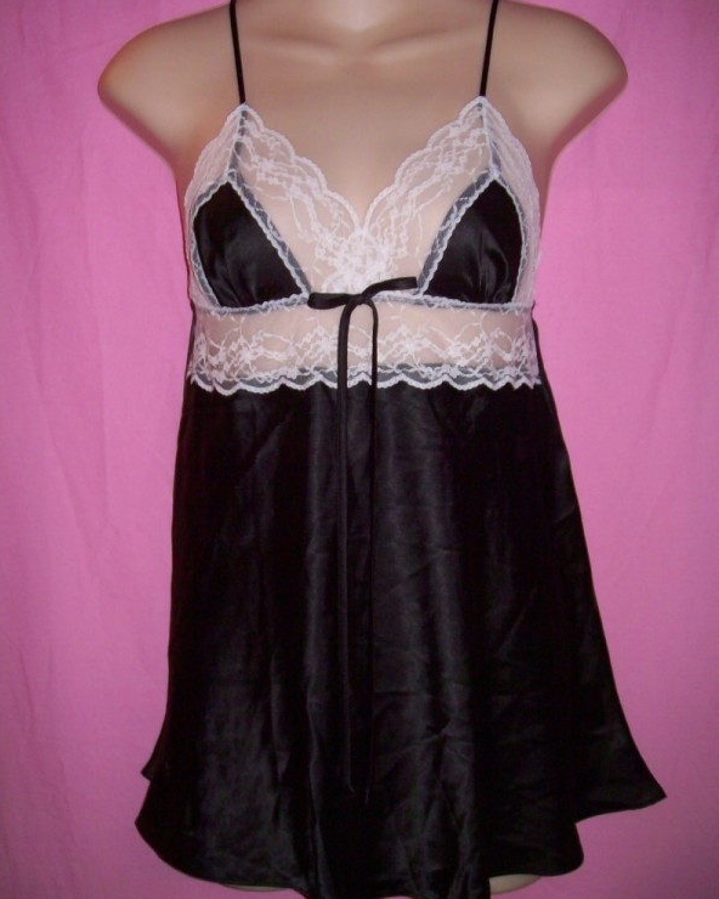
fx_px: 1011
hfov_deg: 39.2
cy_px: 439
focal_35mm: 38
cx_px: 362
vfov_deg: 47.9
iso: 80
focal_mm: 6
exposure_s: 1/64
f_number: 2.7
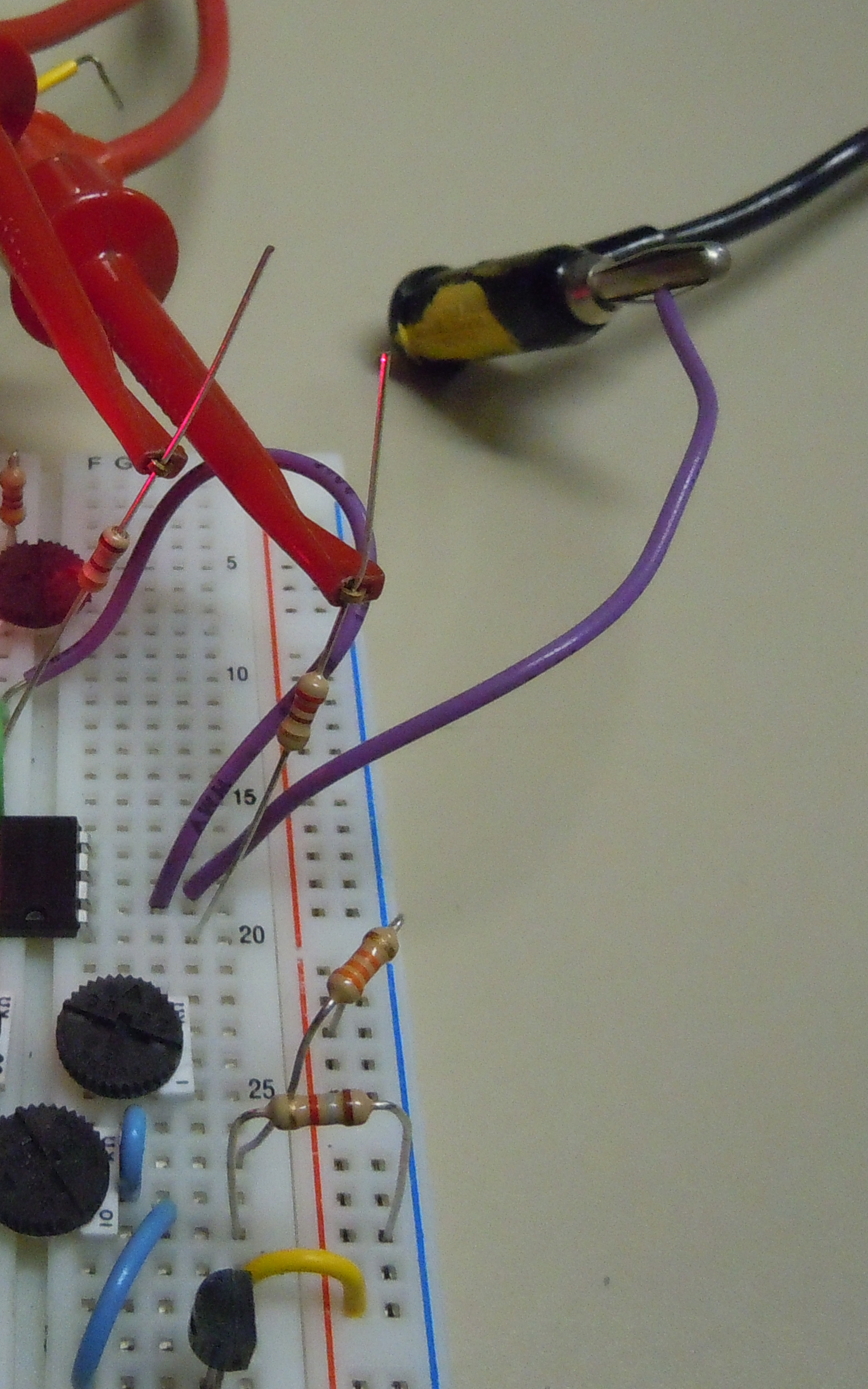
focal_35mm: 51
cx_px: -9
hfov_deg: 24.2
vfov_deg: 39.5
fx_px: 1930
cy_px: 583
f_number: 3.5
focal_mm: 5.4
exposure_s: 1/100
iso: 800
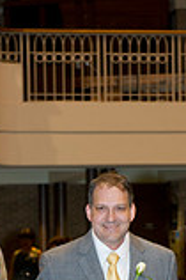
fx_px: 1546
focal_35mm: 199
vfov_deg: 10.2
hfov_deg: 6.9
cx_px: 82
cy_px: 294
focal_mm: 70
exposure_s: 1/60
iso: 1250
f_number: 4.5
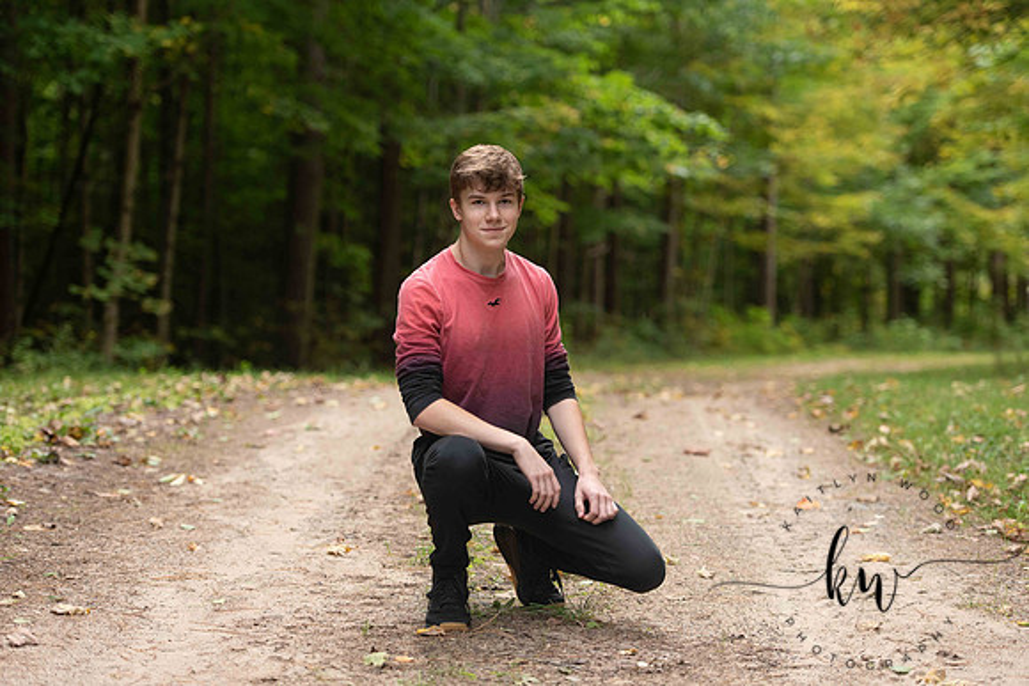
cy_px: 343
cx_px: 514
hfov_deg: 22.1
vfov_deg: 14.9
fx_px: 2630
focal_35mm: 92
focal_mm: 92
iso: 500
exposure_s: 1/320
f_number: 2.8
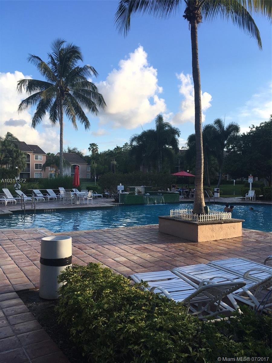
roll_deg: -0.7
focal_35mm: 29
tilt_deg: -0.2
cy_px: 182
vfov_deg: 61.7
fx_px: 304
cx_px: 136
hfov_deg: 48.2
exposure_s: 1/382
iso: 25
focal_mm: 4.15
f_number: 2.2
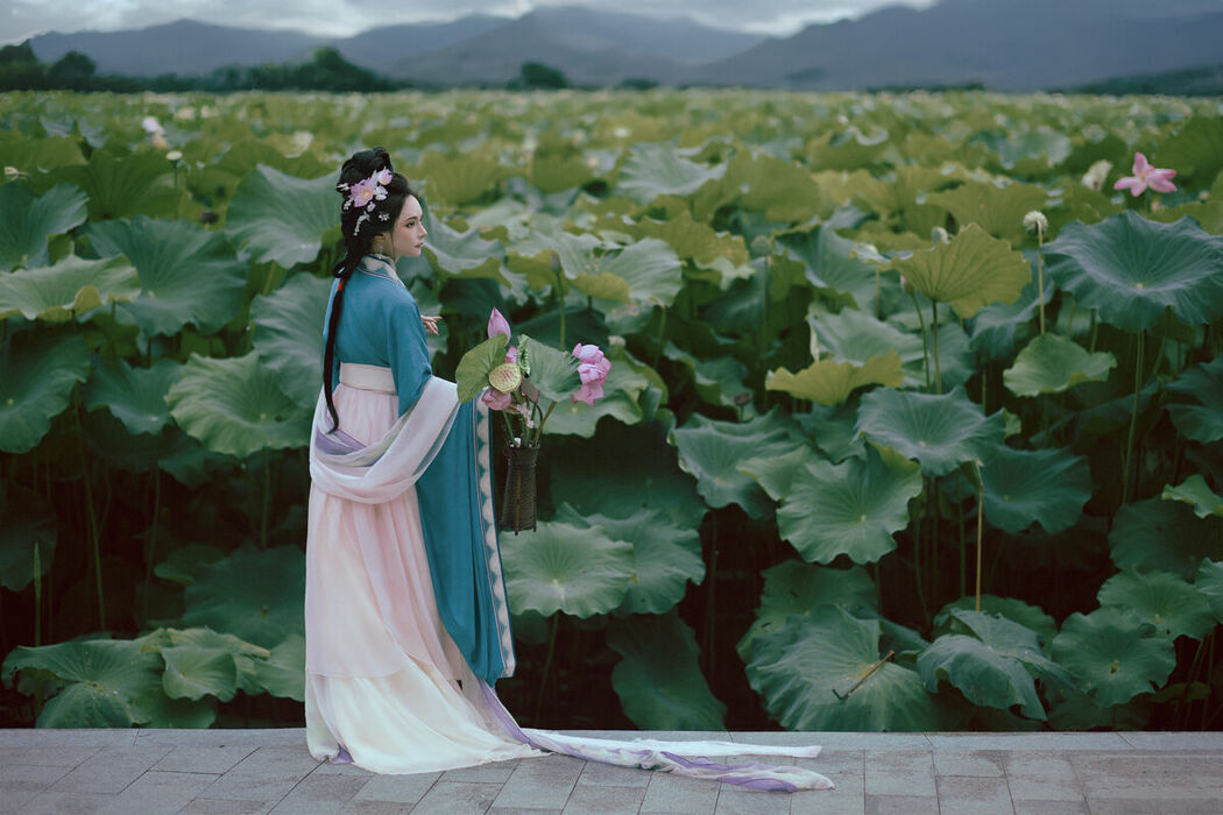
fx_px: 2887
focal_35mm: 85
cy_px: 408
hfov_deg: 23.9
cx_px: 612
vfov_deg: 16.1
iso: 100
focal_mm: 85
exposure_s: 1/800
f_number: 1.8
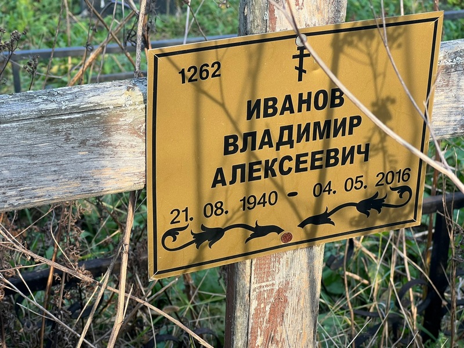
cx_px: 232
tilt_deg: -24.7
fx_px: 1032
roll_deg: +0.3
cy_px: 174
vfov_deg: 19.1
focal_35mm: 77
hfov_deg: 25.3
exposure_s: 1/99
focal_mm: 9
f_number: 2.8
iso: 40
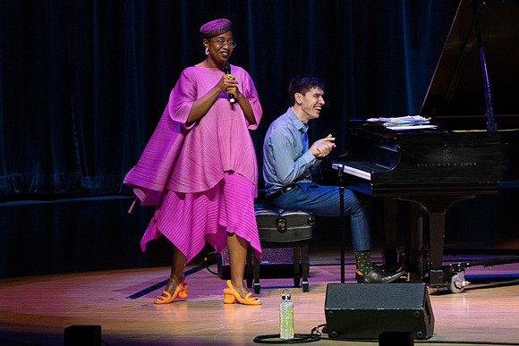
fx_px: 5236
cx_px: 284
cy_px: 144
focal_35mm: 363
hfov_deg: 5.7
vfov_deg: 3.8
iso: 4000
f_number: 9
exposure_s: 1/320
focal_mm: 300
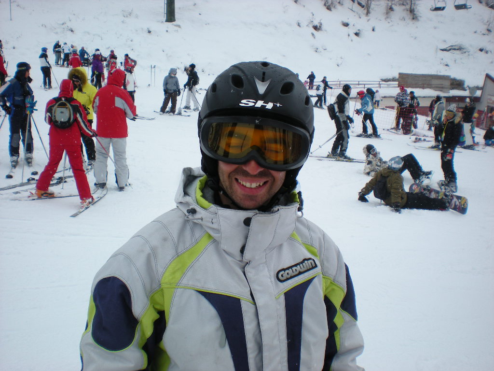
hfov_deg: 49.0
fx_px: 542
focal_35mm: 38
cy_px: 186
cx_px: 247
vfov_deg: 37.7
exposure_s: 1/284
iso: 64
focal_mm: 6.3
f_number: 4.6
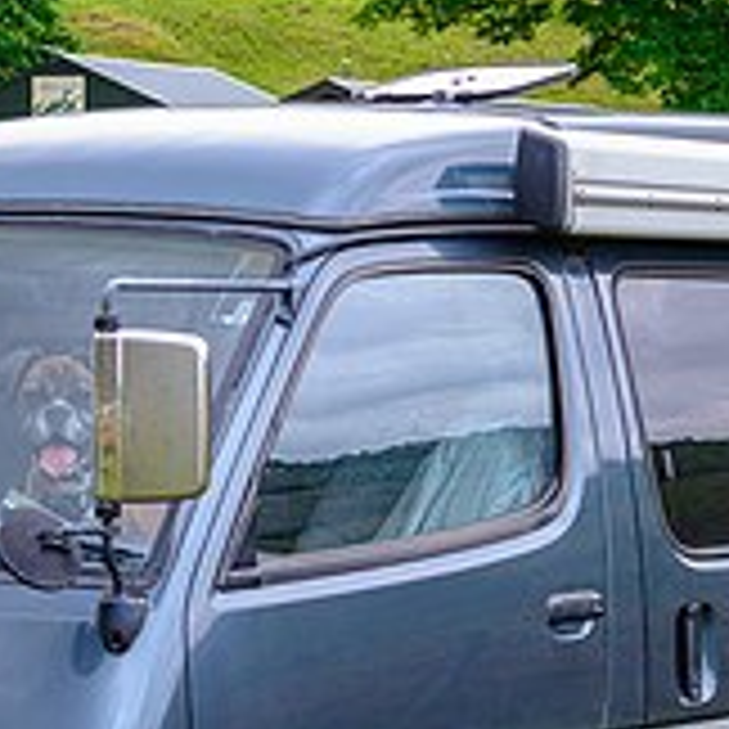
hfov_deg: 11.5
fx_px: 3622
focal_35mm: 152
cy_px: 668
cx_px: 310
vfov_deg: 11.4
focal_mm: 50
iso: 400
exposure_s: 1/50
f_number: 5
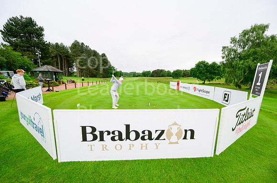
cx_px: 141
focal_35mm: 14
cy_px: 94
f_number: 5
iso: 800
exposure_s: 1/1250
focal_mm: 14
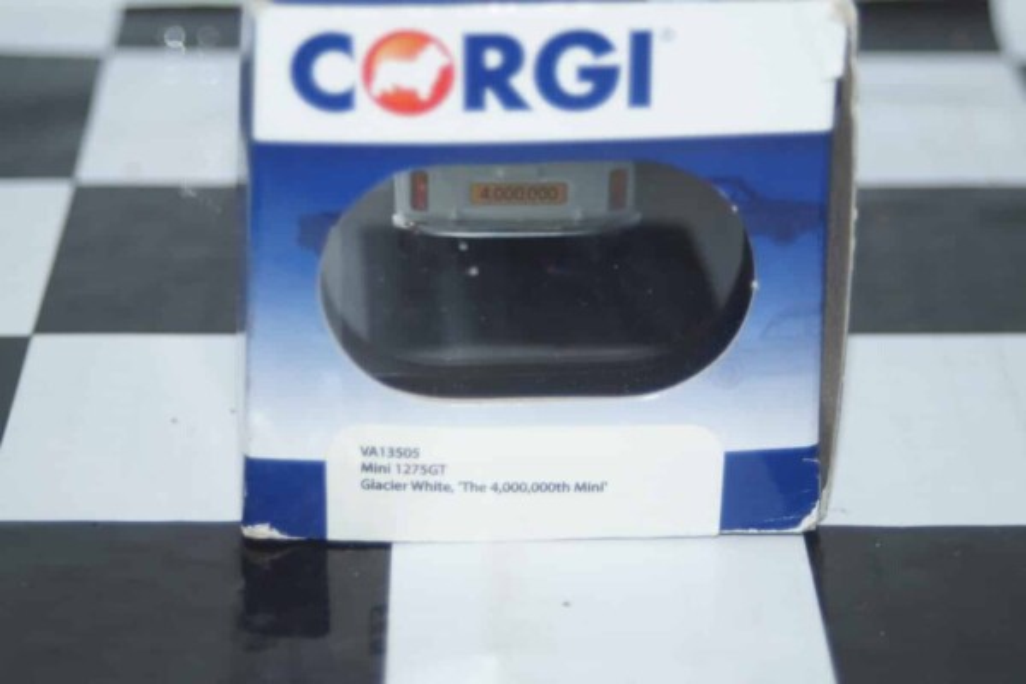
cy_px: 342
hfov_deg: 19.5
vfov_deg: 13.0
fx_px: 2992
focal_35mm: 105
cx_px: 513
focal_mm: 70
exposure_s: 1/60
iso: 400
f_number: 5.6
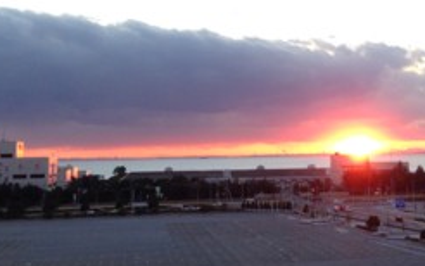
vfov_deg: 18.2
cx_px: 352
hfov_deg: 28.2
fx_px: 823
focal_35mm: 71
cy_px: 60
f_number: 2.4
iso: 80
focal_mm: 4.12
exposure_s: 1/120
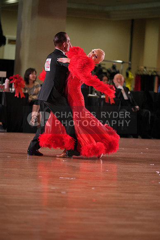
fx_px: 1093
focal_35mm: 164
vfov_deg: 12.5
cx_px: 80
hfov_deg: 8.4
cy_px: 120
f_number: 2.8
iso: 1000
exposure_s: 1/400
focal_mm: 164
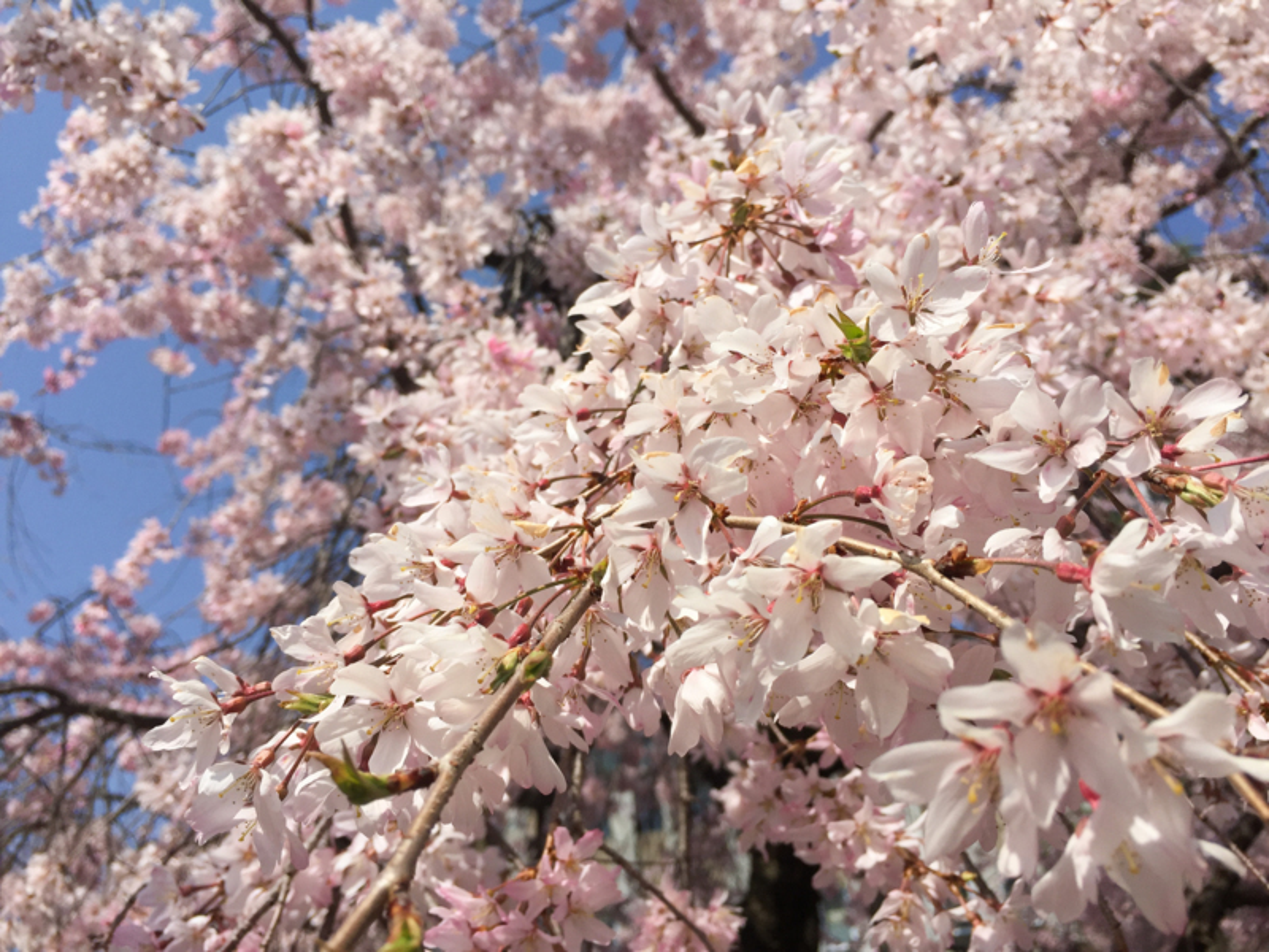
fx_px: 1063
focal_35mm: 29
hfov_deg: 61.7
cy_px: 476
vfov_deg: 48.2
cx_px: 634
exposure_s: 1/3597
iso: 32
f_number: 2.2
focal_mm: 4.15
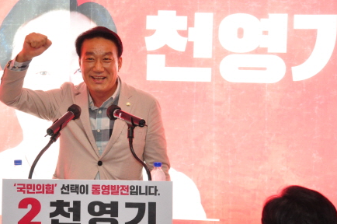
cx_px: 97
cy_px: 100
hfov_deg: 14.0
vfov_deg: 9.4
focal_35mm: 146
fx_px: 1365
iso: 2000
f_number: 5.3
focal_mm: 66
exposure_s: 1/200
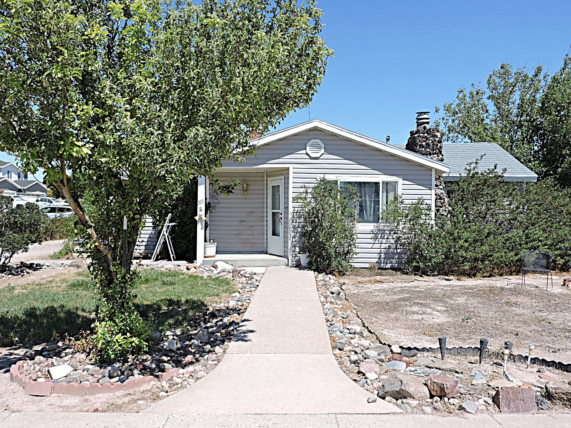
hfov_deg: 60.0
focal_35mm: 30
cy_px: 214
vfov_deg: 46.8
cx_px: 286
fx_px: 495
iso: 100
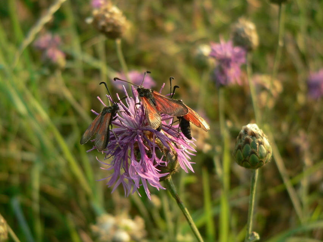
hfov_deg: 30.7
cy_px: 121
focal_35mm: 63
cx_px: 162
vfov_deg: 23.3
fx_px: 588
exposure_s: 1/160
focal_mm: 10.5
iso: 80
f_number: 2.8
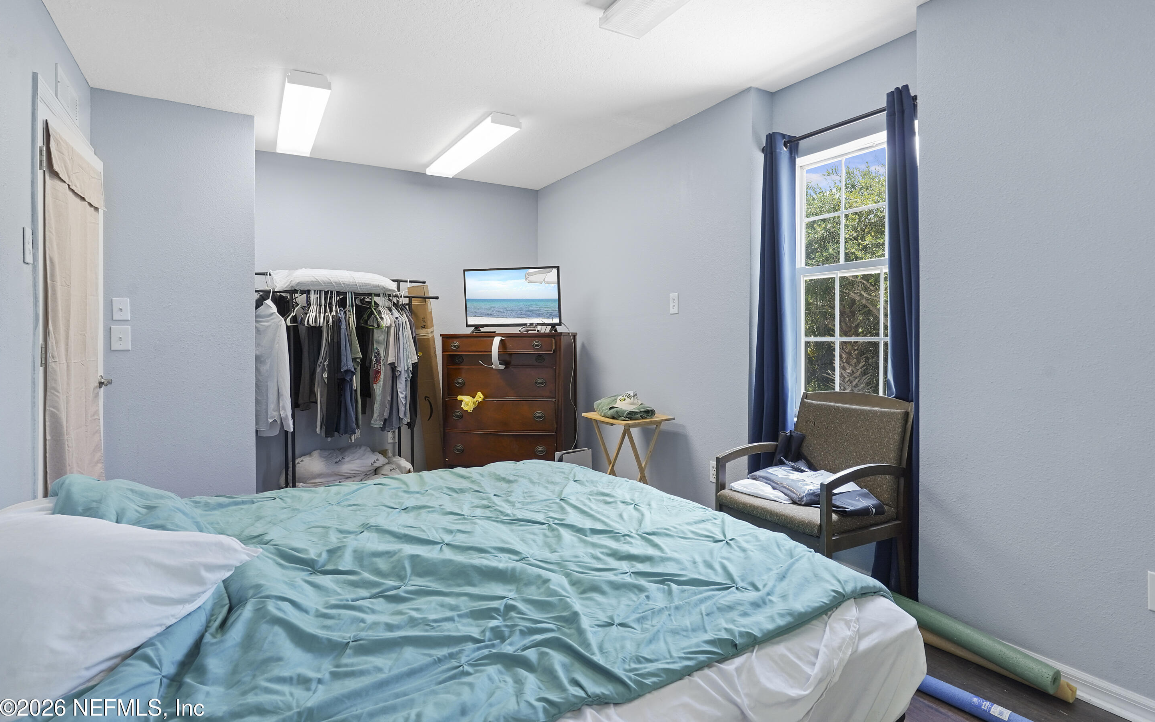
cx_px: 597
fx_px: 567
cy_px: 344
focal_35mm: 18
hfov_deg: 91.1
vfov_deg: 65.0
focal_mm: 17
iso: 800
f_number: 8
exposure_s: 1/13
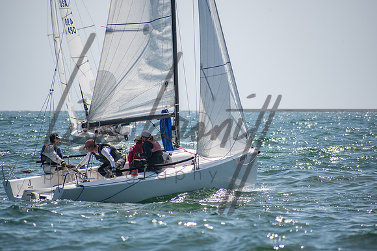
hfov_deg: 5.2
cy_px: 125
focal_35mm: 399
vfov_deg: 3.4
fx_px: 4177
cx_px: 190
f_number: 6.3
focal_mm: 260
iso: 200
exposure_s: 1/1000
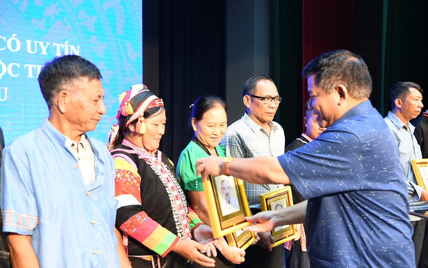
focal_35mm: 45
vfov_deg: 28.6
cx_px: 214
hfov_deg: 44.4
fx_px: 525
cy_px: 136
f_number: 4.5
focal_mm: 44
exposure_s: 1/125
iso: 1250
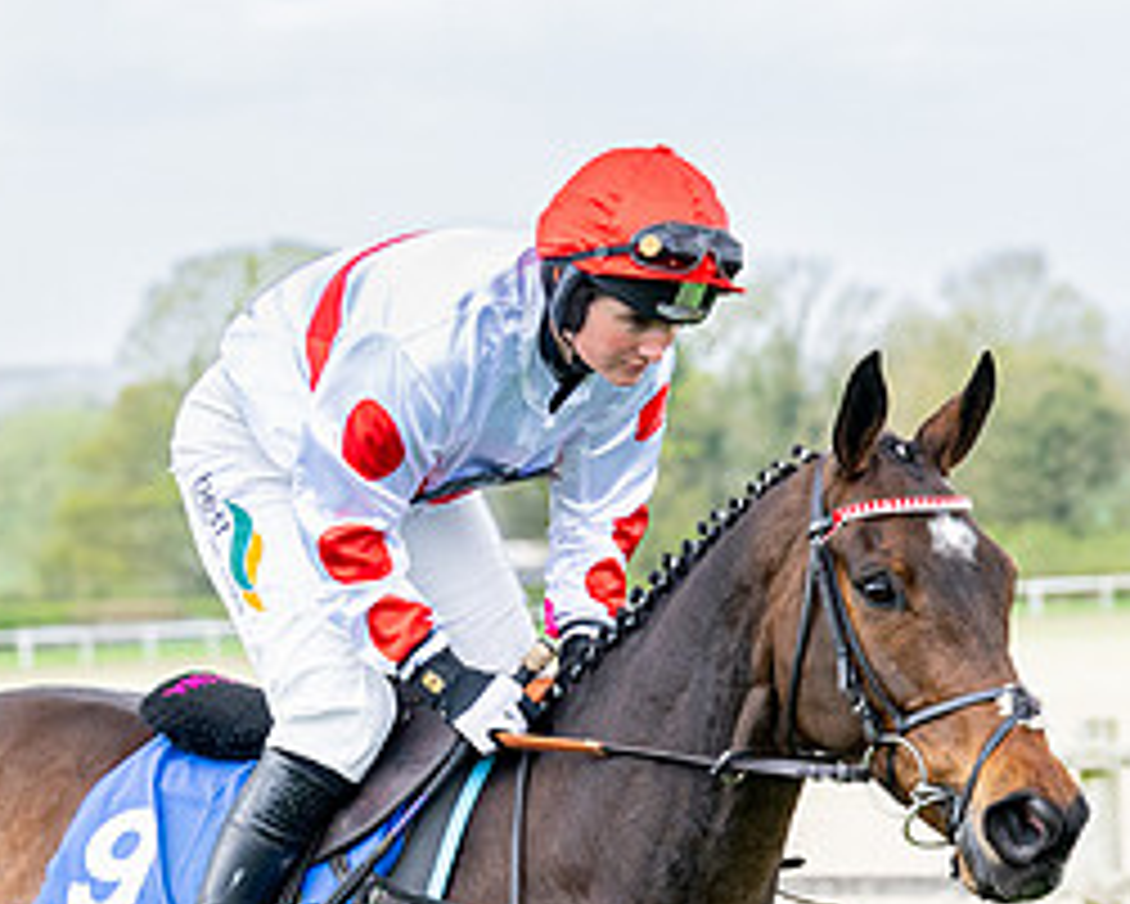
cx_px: 892
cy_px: 1011
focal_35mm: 261
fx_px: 8732
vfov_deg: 5.9
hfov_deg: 7.4
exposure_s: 1/800
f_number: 4
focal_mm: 76
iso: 400
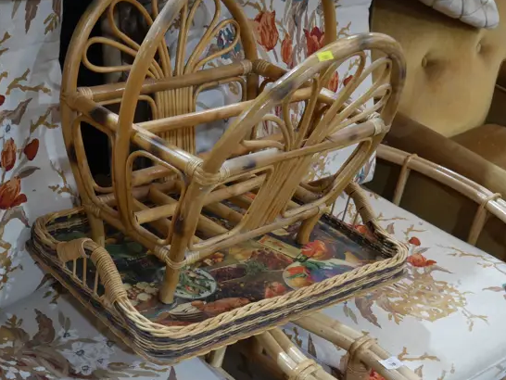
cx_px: 162
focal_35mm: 60
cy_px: 292
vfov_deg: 24.1
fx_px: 877
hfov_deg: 31.9
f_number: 3.6
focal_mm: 16
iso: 500
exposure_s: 1/60
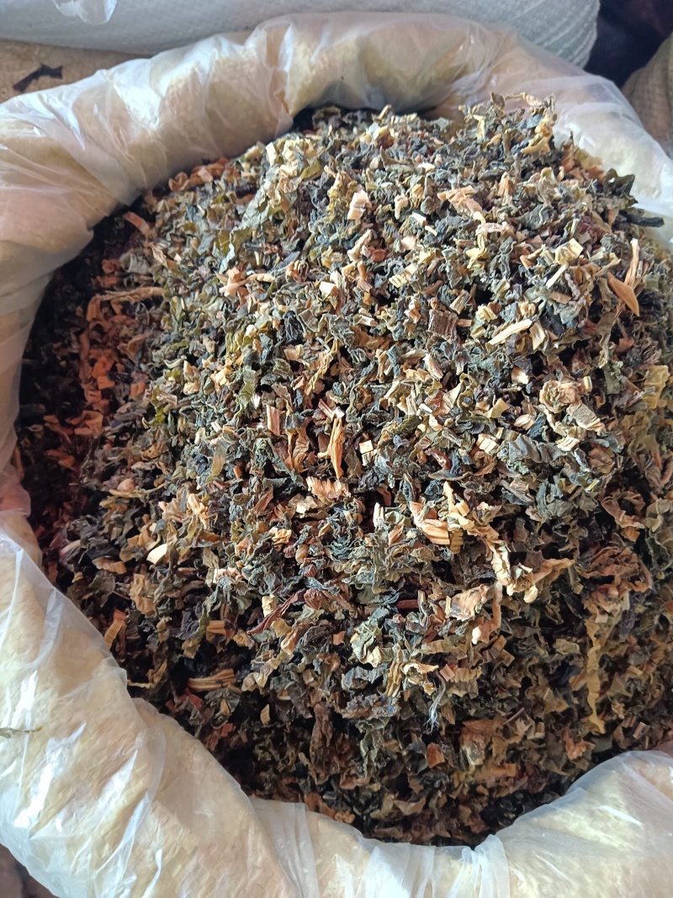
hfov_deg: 53.1
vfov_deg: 67.3
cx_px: 336
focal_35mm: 26
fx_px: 674
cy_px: 449
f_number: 1.8
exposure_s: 1/33.3
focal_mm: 4.05
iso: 1758
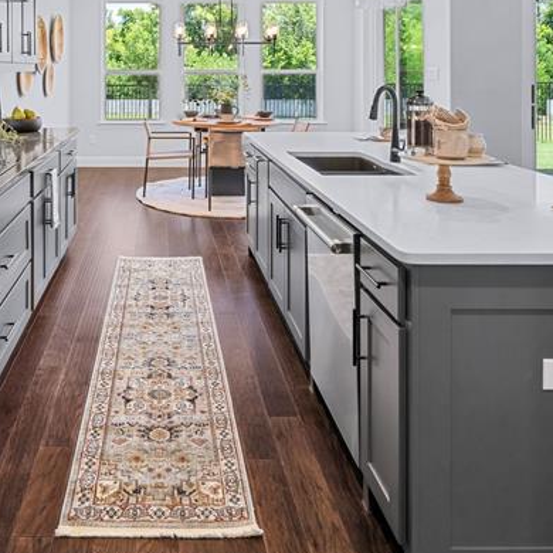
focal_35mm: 29
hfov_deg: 53.8
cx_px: 157
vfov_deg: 50.8
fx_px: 524
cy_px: 82
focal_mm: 13
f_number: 8
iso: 400
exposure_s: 1/2
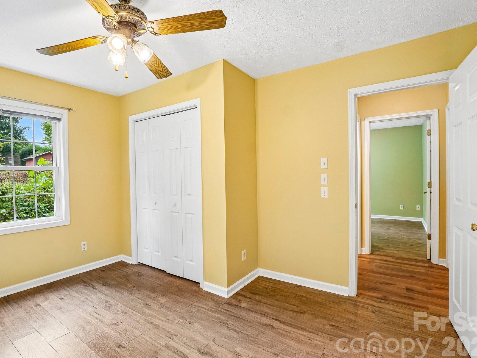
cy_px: 178
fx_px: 234
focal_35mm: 17
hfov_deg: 90.8
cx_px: 220
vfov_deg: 74.7
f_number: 8
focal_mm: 10
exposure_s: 1/13
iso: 400
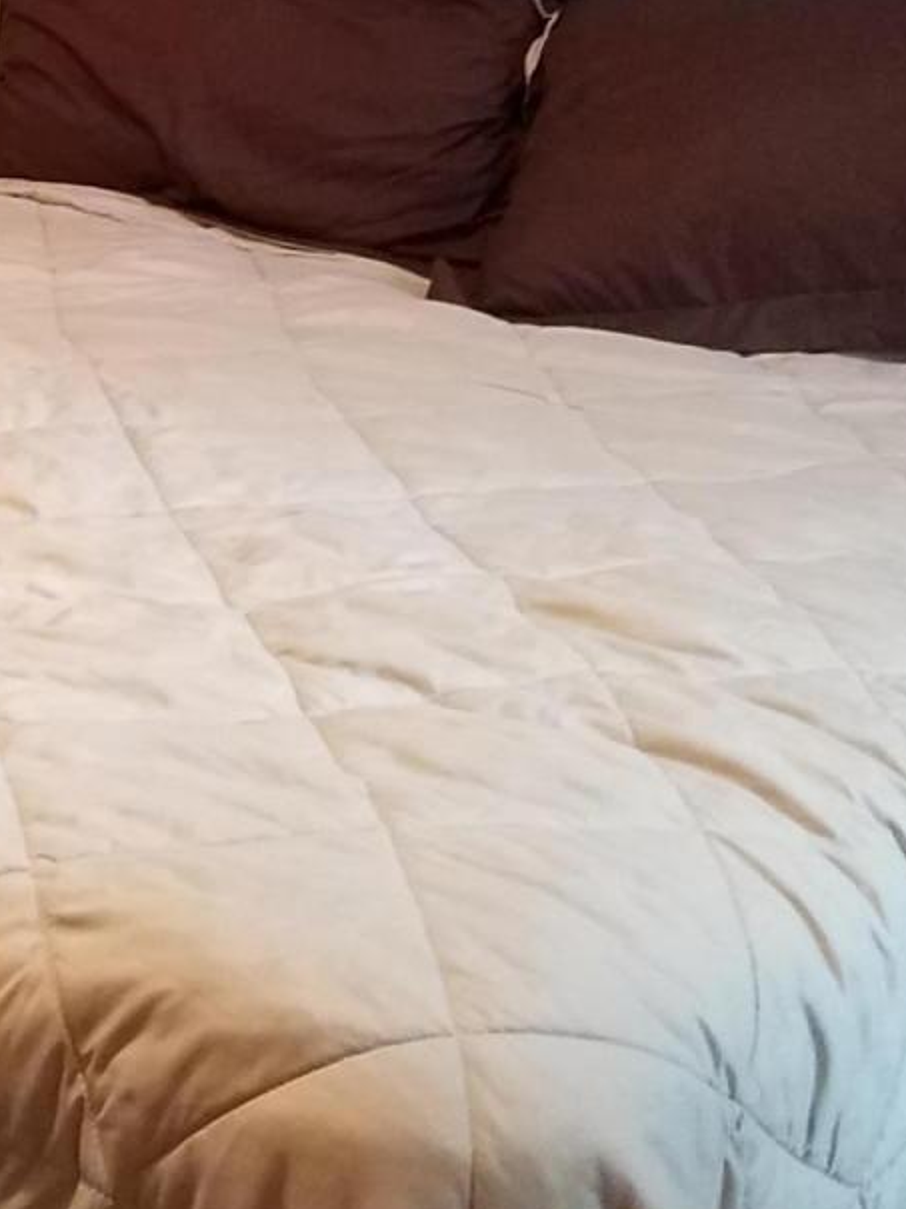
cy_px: 102
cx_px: -476
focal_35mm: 86
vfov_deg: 22.2
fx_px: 3004
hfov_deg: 15.7
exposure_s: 1/24
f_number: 1.7
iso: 200
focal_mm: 4.2
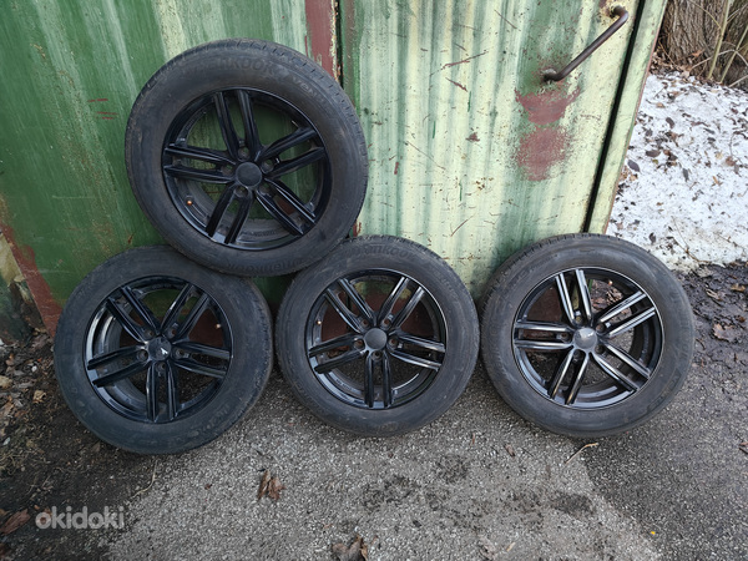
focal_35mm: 24
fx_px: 519
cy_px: 280
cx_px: 374
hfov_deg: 71.6
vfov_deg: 56.8
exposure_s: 1/77
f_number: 1.8
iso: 80
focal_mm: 5.59
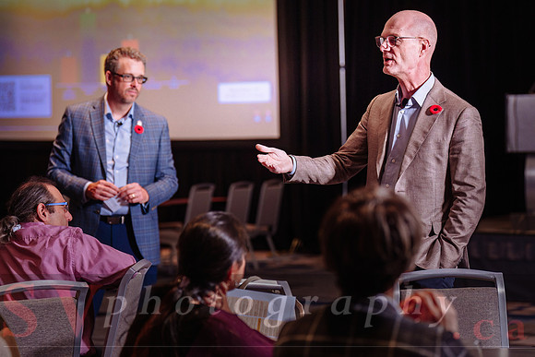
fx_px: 1504
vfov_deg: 13.5
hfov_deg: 20.2
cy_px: 161
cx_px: 294
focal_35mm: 101
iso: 800
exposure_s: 1/160
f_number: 3.2
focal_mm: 92
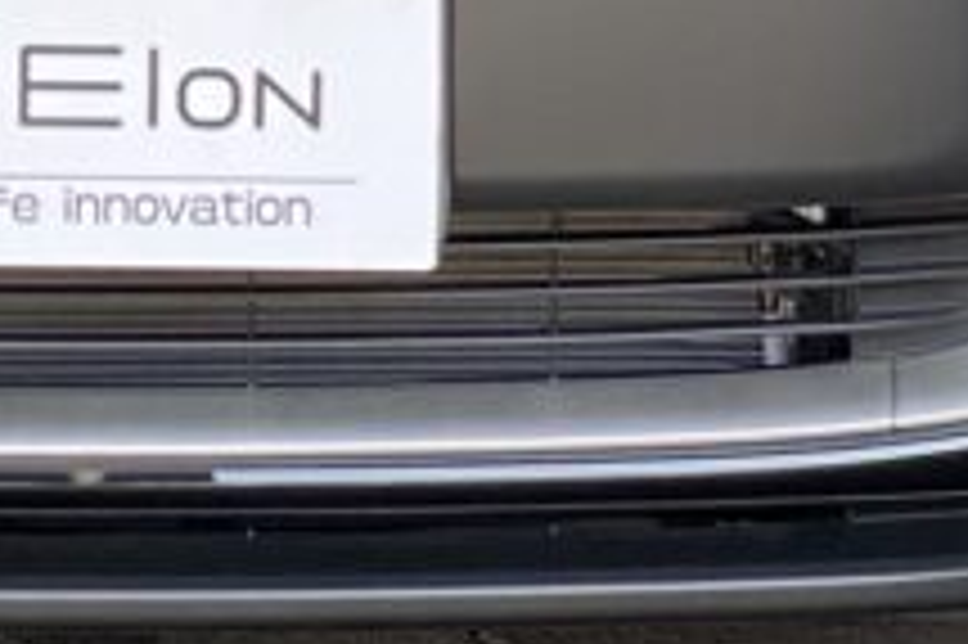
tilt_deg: +0.3
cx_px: 140
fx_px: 6932
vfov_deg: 5.0
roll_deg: -0.2
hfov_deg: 8.0
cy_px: -1320
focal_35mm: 258
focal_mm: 6
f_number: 2
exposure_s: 1/120
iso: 100
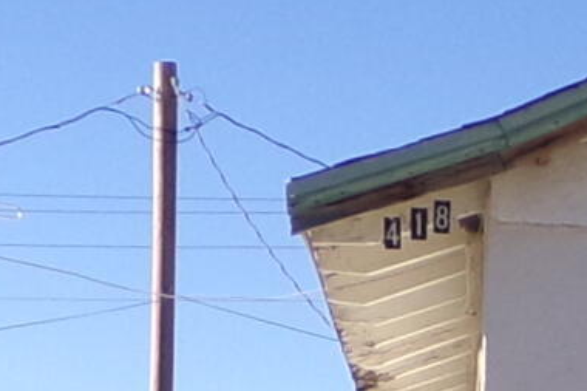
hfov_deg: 10.1
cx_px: 891
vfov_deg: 6.6
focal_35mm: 197
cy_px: 944
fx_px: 3211
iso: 100
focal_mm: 4.3
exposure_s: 1/85
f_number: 11.07
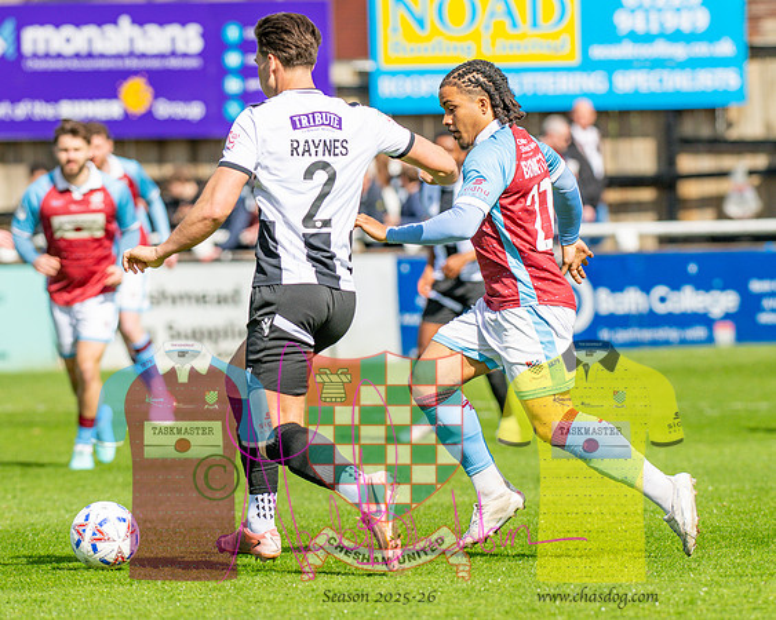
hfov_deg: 4.4
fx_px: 10112
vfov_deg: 3.5
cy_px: 258
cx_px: 402
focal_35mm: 440
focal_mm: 300
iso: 200
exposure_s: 1/2000
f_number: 4
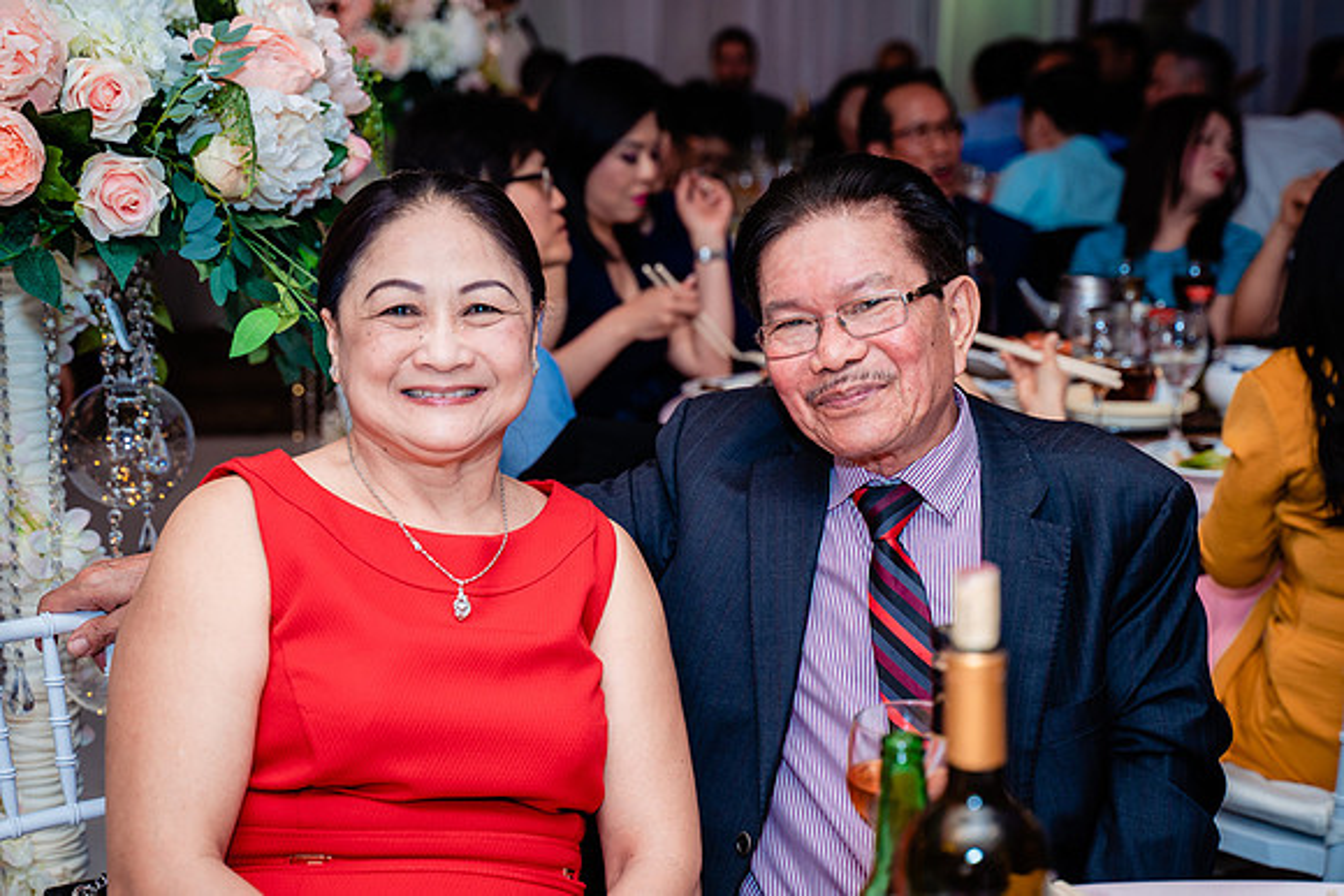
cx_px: 678
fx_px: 2332
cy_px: 449
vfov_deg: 21.8
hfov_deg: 32.2
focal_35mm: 62
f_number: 3.5
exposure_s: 1/160
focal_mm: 56
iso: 640
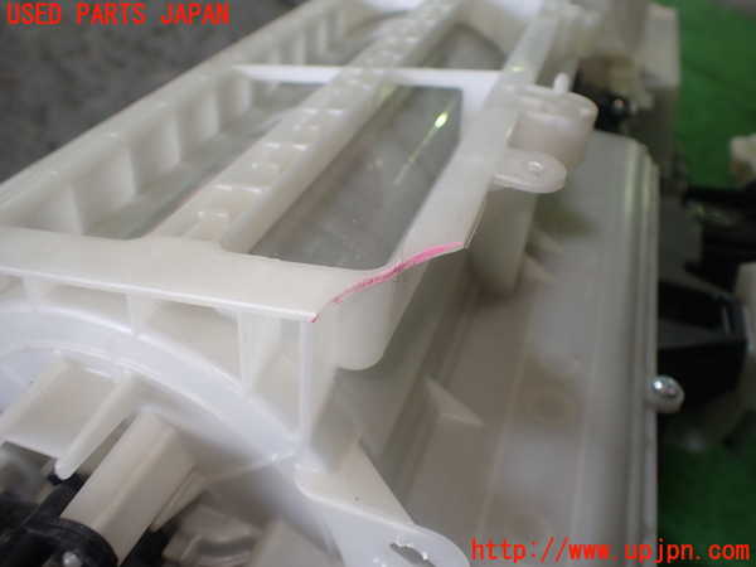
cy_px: 284
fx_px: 655
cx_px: 378
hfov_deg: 60.0
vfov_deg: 46.8
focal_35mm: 30
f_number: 2.3
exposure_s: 1/60
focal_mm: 5.4
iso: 160
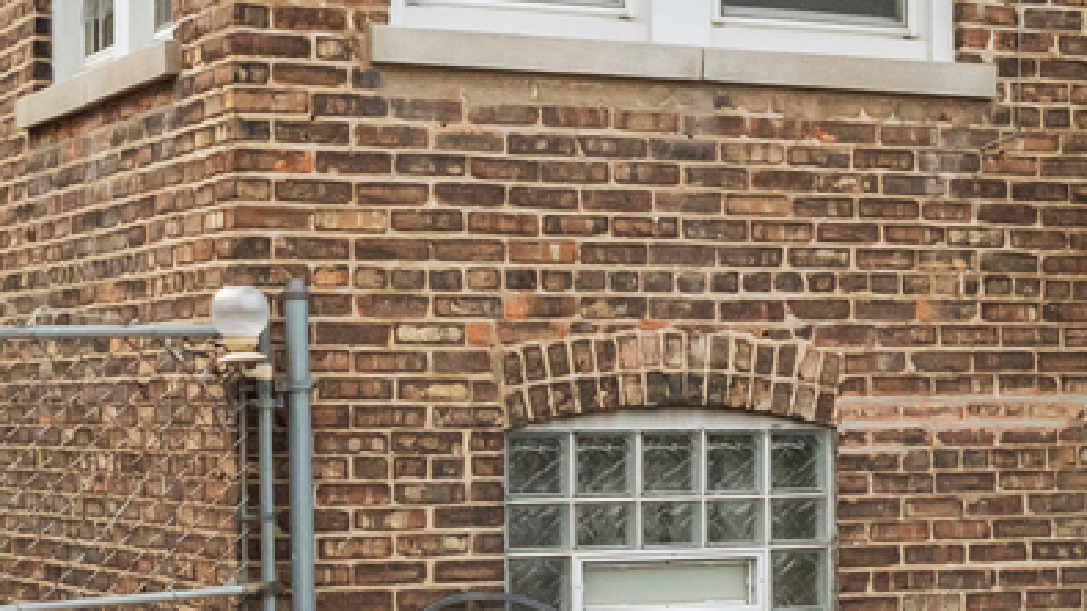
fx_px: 2968
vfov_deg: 11.6
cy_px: 25
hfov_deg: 19.8
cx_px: 1225
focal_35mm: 103
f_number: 9
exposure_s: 1/2000
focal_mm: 24
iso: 400
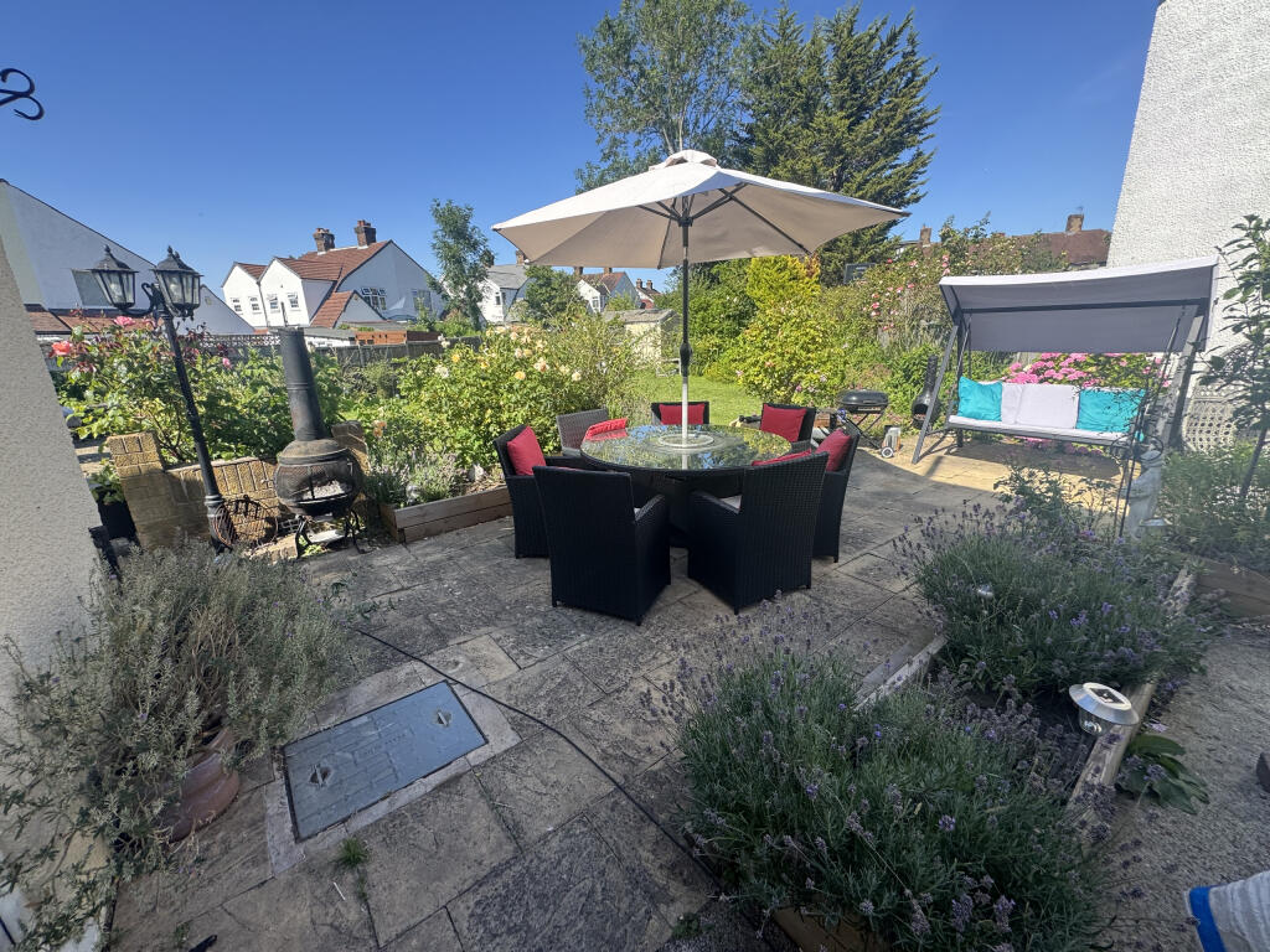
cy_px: 476
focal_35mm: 14
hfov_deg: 102.1
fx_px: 514
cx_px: 635
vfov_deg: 85.7
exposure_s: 1/587
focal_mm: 2.22
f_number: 2.2
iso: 40
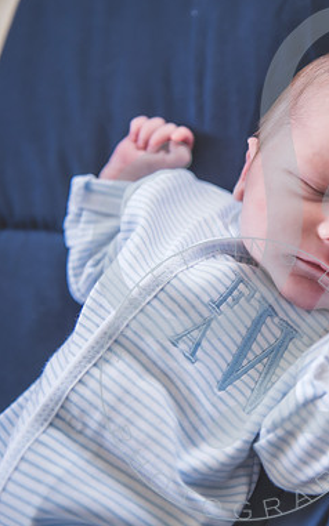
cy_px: 263
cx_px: 311
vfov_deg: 34.6
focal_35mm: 59
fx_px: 847
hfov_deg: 21.4
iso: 500
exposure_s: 1/125
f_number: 2.8
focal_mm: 38
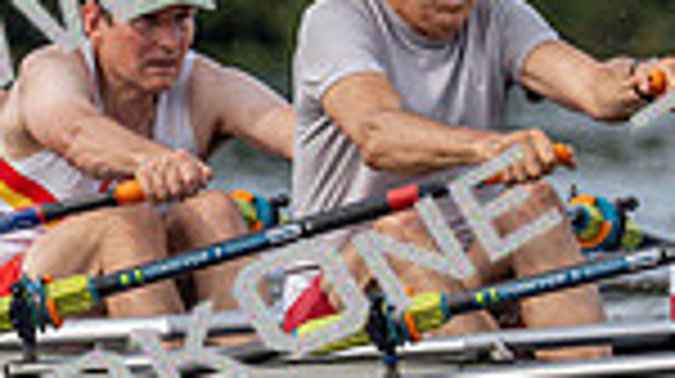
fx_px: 29447
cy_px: 133
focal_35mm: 1647
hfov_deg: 1.3
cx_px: 428
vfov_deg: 0.7
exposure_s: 1/1600
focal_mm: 407
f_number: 6.3
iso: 400
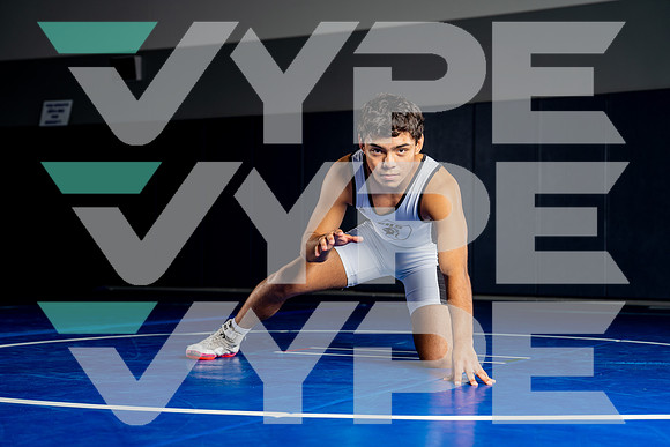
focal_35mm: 60
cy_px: 224
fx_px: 1117
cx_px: 335
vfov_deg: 22.6
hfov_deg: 33.4
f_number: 4
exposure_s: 1/250
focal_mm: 60
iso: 125
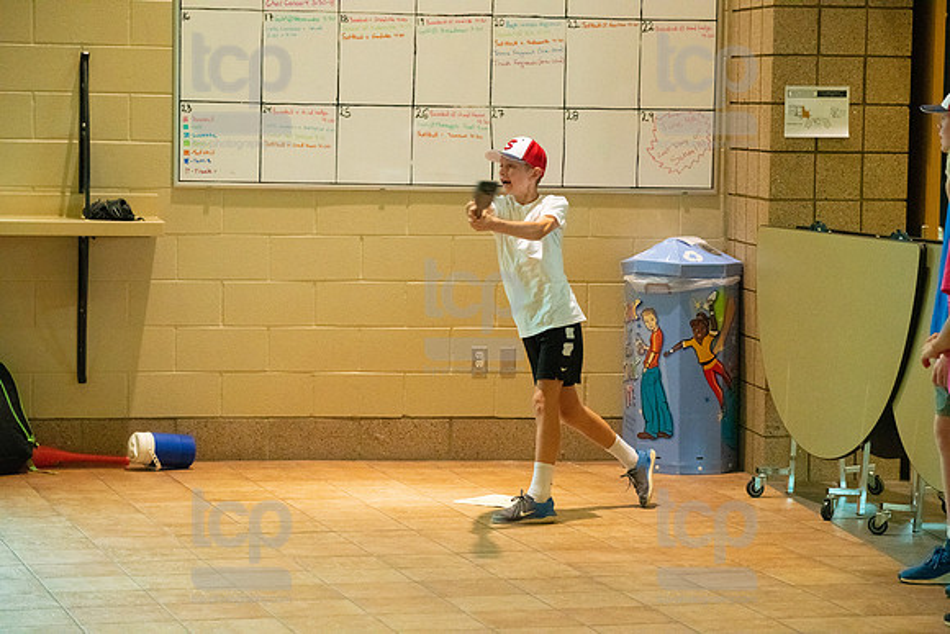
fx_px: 3220
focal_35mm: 122
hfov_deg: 16.8
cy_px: 317
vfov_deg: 11.2
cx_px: 475
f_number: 4.5
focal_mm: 122
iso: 6400
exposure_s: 1/640
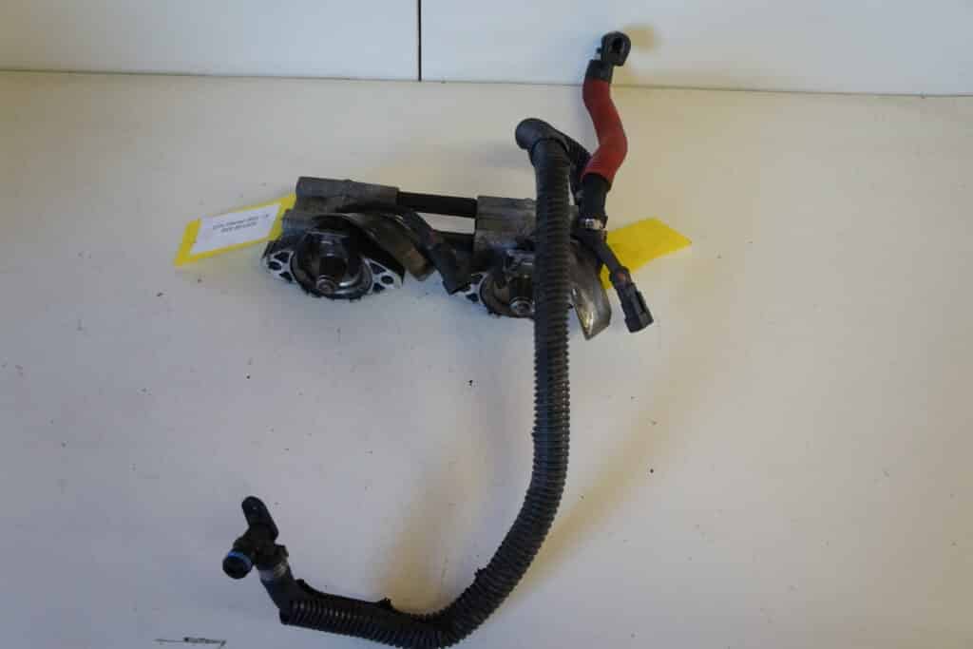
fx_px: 892
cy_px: 324
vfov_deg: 40.0
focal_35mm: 33
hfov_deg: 57.2
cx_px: 486
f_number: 5
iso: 1600
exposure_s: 1/60
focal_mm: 22
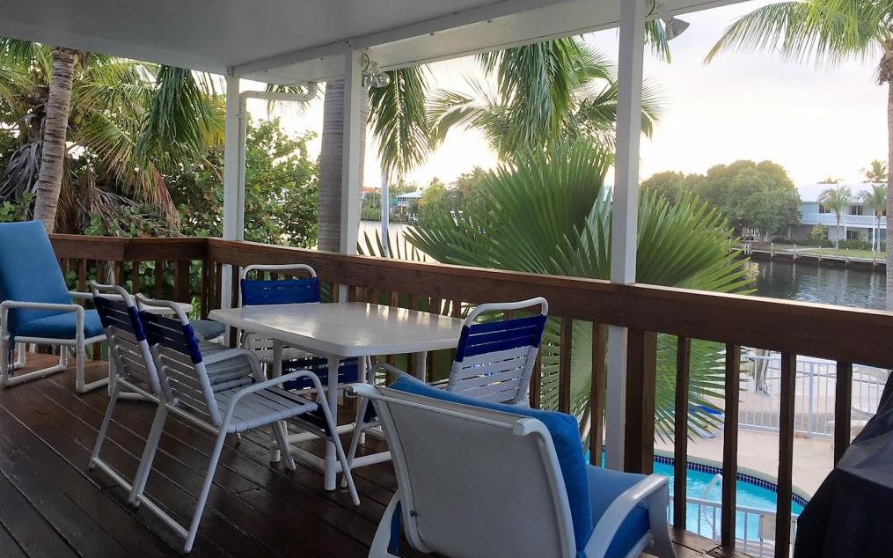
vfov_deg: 40.4
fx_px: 754
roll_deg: -4.1
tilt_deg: -1.7
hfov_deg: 61.2
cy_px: 224
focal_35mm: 31
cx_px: 448
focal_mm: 4.15
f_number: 2.2
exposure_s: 1/344
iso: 32
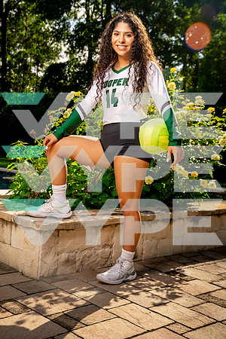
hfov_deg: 28.1
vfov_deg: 41.1
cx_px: 113
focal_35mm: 48
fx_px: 452
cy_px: 170
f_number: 5.6
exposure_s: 1/320
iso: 125
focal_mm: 48
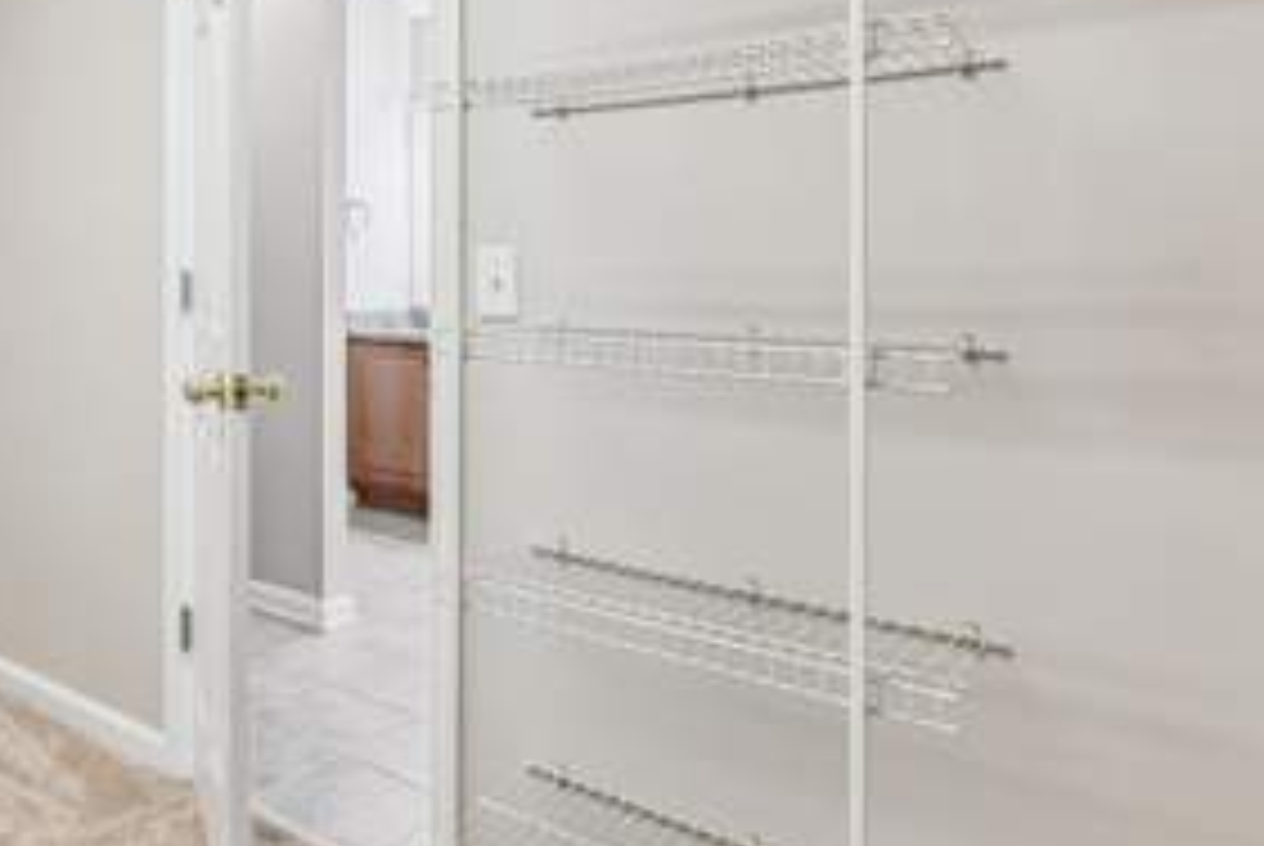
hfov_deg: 57.2
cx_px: 193
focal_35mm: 29
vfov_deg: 44.5
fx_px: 1019
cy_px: 292
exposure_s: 1/15
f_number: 8
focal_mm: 17
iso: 250
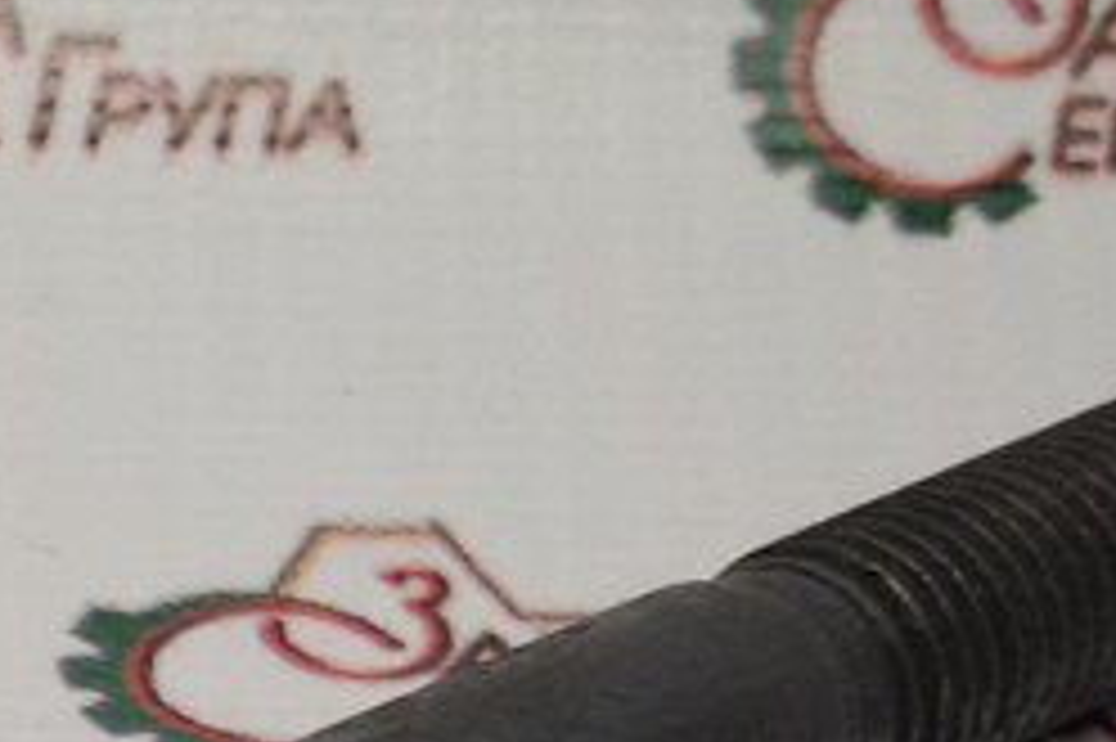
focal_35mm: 130
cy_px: 1291
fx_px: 4027
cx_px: -400
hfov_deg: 15.0
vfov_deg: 10.0
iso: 40
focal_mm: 2.93
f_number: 2.4
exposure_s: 1/103
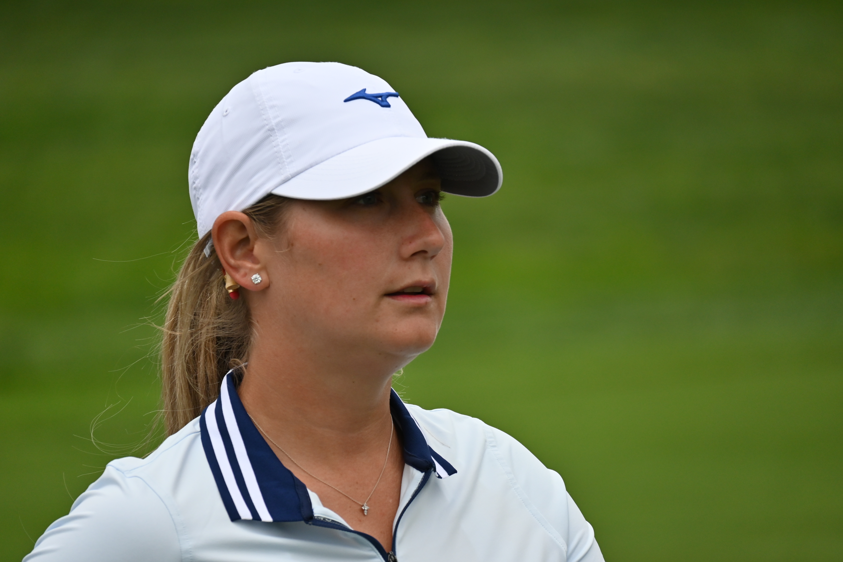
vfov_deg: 3.7
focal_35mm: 375
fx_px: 8781
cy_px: 281
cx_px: 422
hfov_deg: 5.5
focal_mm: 250
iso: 560
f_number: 6.3
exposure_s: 1/4000
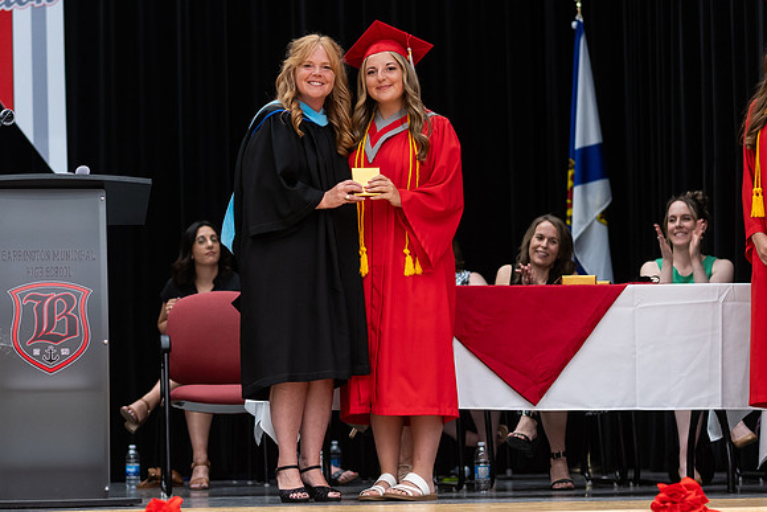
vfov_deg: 11.4
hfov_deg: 16.9
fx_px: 2572
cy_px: 275
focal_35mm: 121
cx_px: 293
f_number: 2.8
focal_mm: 85
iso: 1000
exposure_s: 1/200
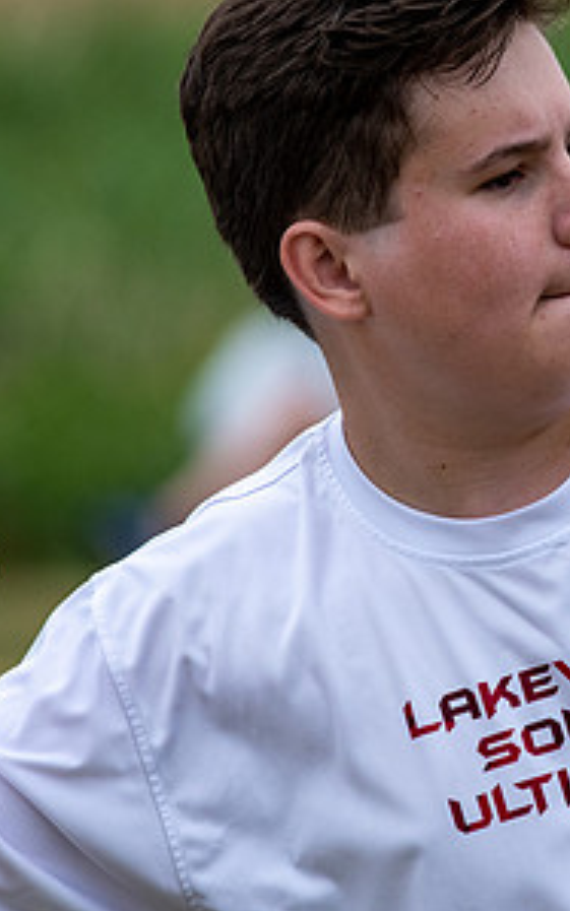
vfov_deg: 2.4
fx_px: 22135
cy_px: 416
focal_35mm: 891
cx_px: 625
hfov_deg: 1.5
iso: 400
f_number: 6.3
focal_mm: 300
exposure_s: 1/2000
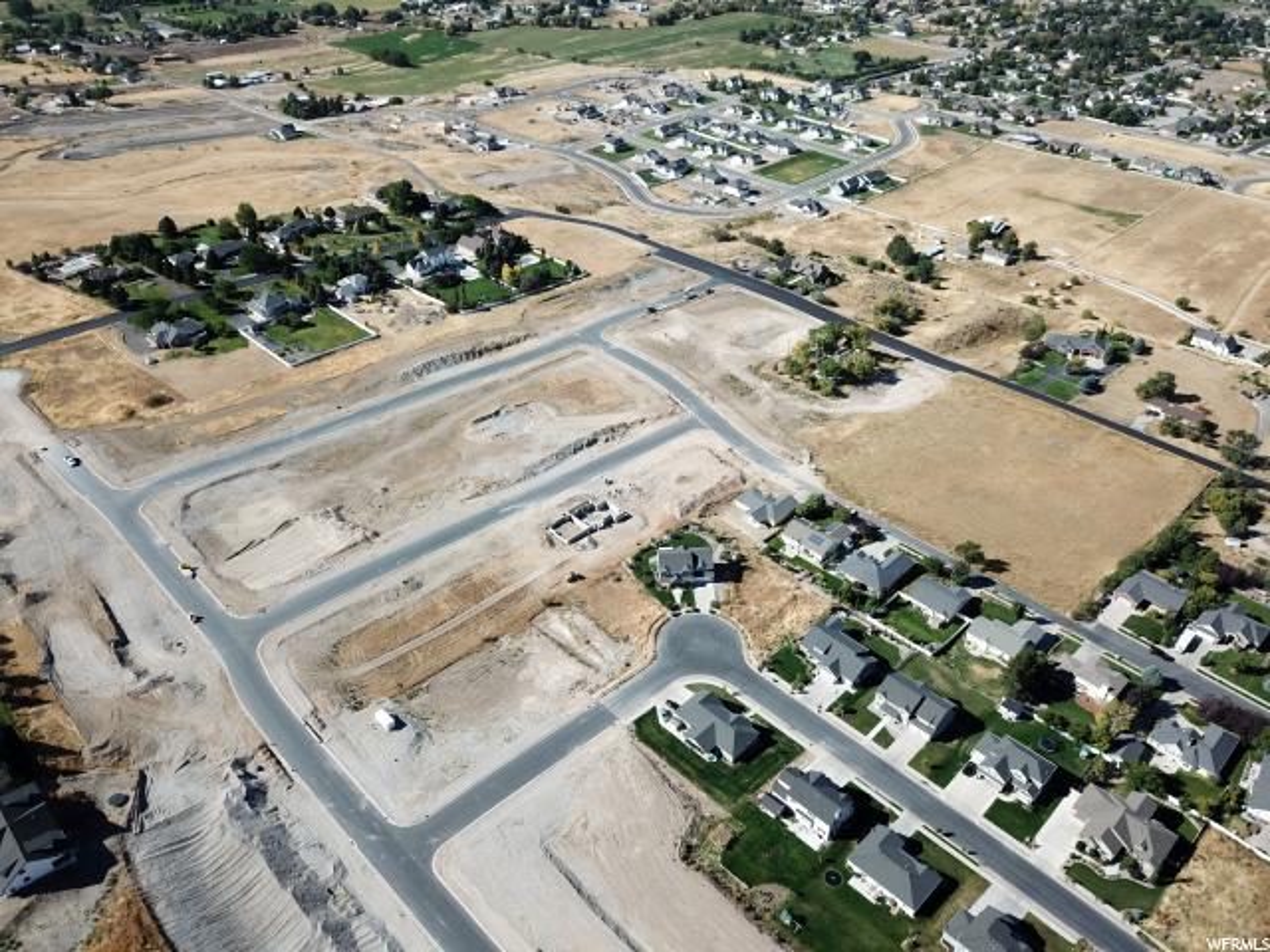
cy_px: 476
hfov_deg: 67.3
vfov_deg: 53.1
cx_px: 635
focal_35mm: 26
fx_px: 954
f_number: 2.2
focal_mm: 4.73
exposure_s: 1/1161
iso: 100
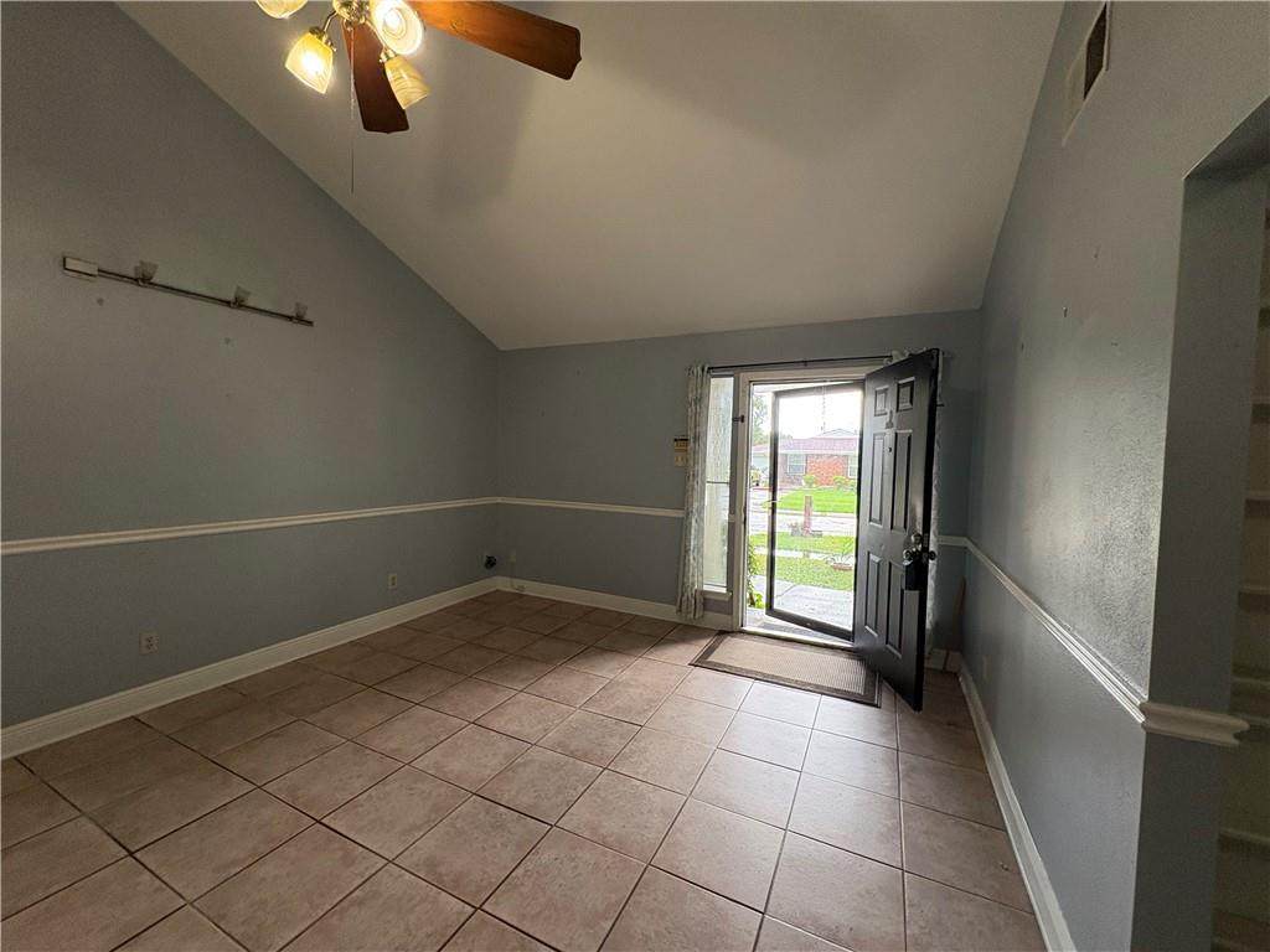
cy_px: 476
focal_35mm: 14
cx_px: 635
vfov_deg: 85.7
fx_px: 514
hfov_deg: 102.1
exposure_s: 1/120
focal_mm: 2.22
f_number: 2.2
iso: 250
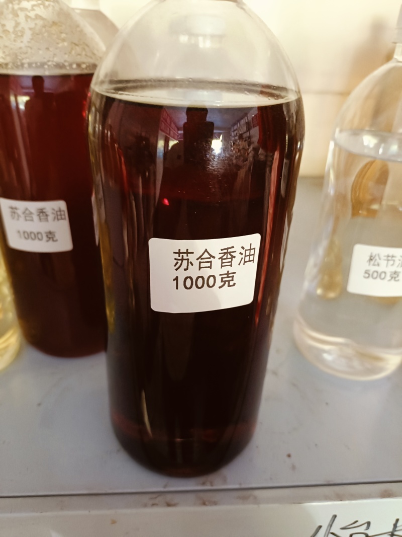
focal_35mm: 25
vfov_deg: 69.4
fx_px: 387
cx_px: 201
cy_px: 268
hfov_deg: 54.9
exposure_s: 1/25
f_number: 1.7
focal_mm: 4.7
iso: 2502
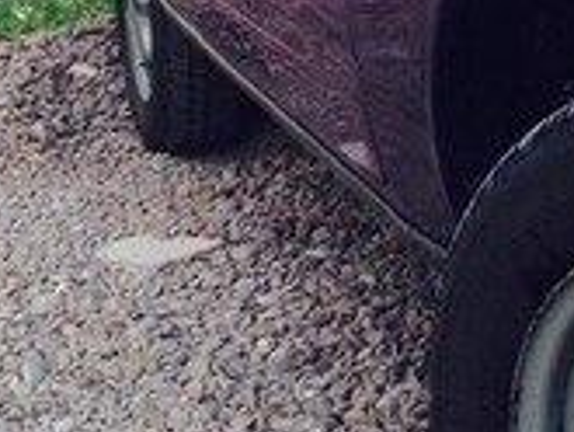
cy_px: -145
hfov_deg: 14.9
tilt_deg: -3.1
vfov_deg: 11.0
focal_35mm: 132
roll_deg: +3.2
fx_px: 2190
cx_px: 324
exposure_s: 1/120
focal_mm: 4.12
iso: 50
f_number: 2.4
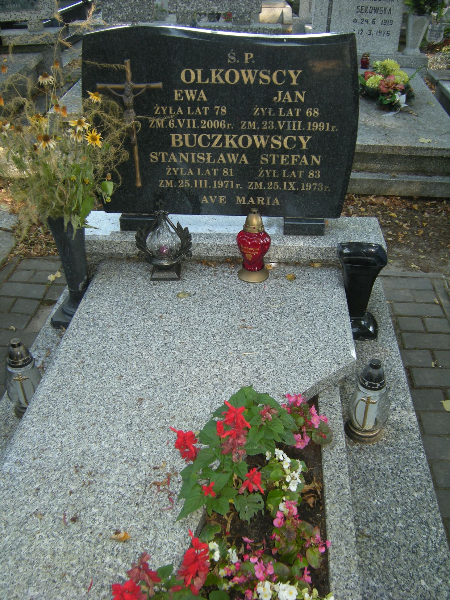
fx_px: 537
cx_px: 225
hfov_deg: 45.4
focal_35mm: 31
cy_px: 300
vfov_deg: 58.4
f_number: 2.9
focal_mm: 5.3
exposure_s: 1/54.8
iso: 64
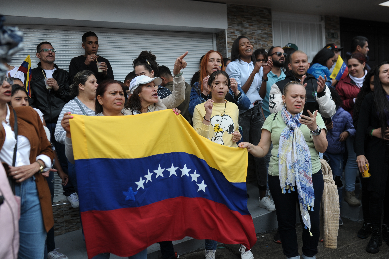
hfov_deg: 54.5
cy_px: 130
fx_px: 378
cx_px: 194
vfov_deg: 37.8
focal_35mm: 35
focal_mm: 35
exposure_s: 1/2500
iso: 500
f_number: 2.8
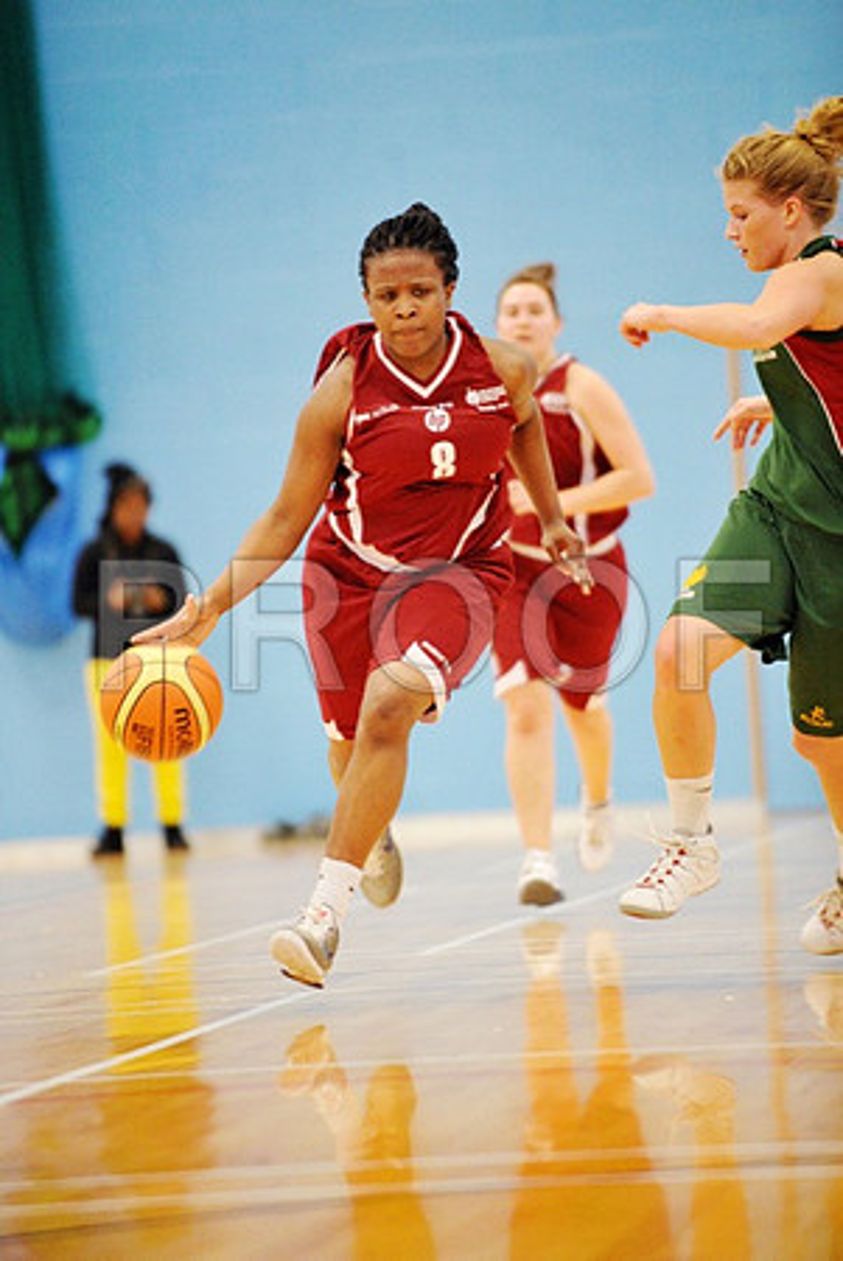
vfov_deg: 10.3
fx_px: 7008
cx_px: 422
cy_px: 630
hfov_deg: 6.9
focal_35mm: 200
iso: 8000
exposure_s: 1/400
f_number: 2.8
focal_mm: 200
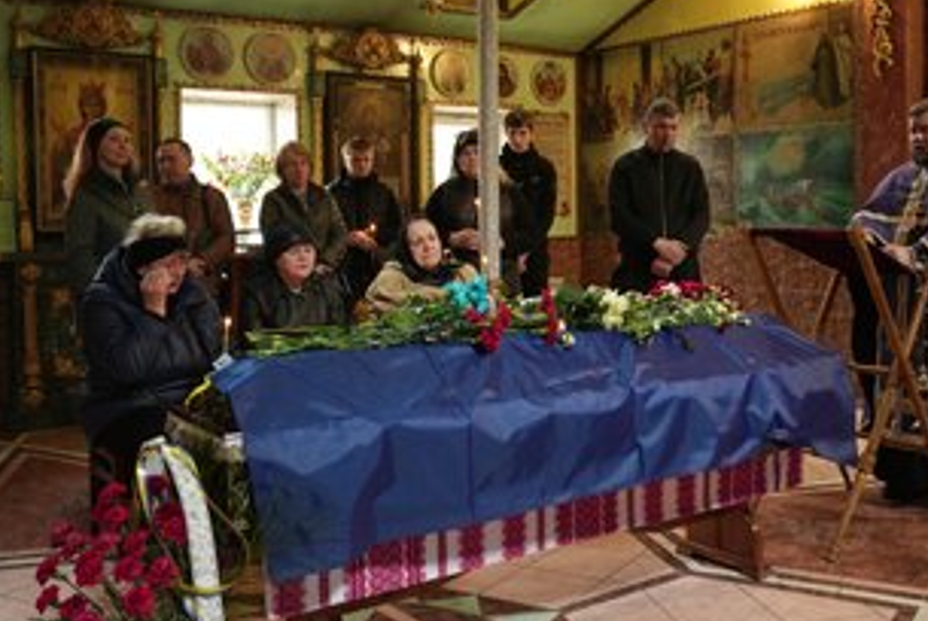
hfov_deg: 50.4
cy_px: 269
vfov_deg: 35.1
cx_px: 548
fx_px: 980
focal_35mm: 38
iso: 2500
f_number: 2.8
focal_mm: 29
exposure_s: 1/50
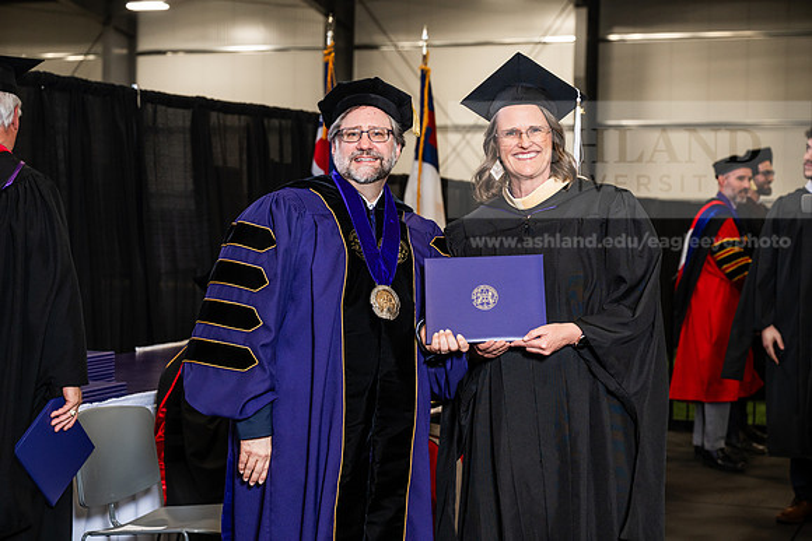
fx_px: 1444
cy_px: 270
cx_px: 406
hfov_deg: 31.4
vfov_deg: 21.3
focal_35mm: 64
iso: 1250
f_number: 4.5
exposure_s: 1/200
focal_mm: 64
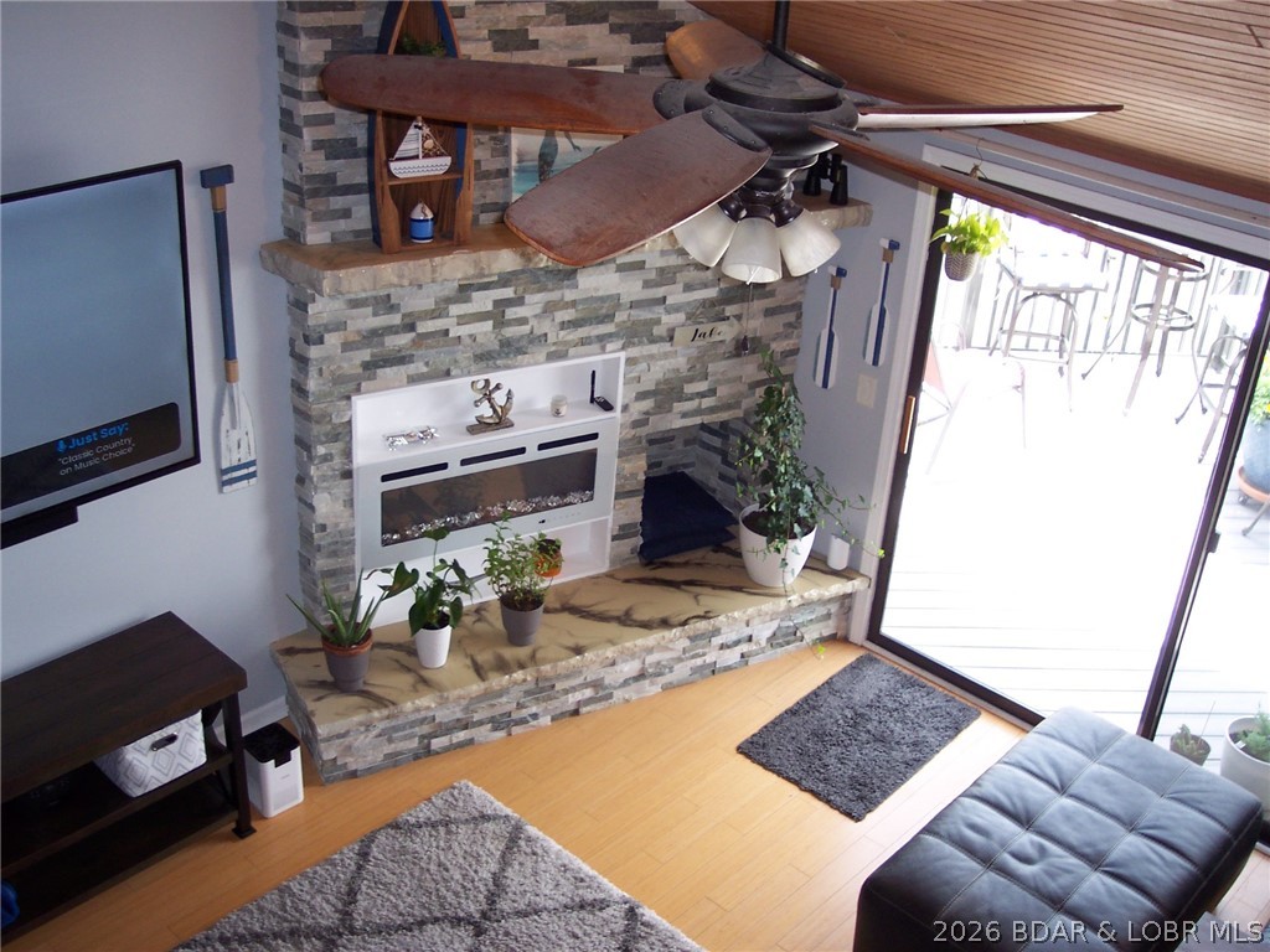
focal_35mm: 38
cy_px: 476
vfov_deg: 37.7
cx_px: 635
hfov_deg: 49.0
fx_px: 1394
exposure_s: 1/90
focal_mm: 8
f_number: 2.8
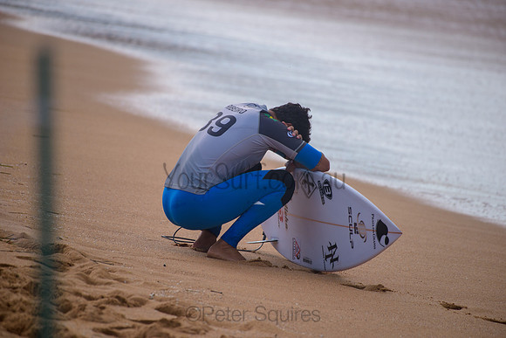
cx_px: 253
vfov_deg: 2.8
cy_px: 169
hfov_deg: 4.1
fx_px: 7029
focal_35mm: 500
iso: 140
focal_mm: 500
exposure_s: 1/800
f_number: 5.6
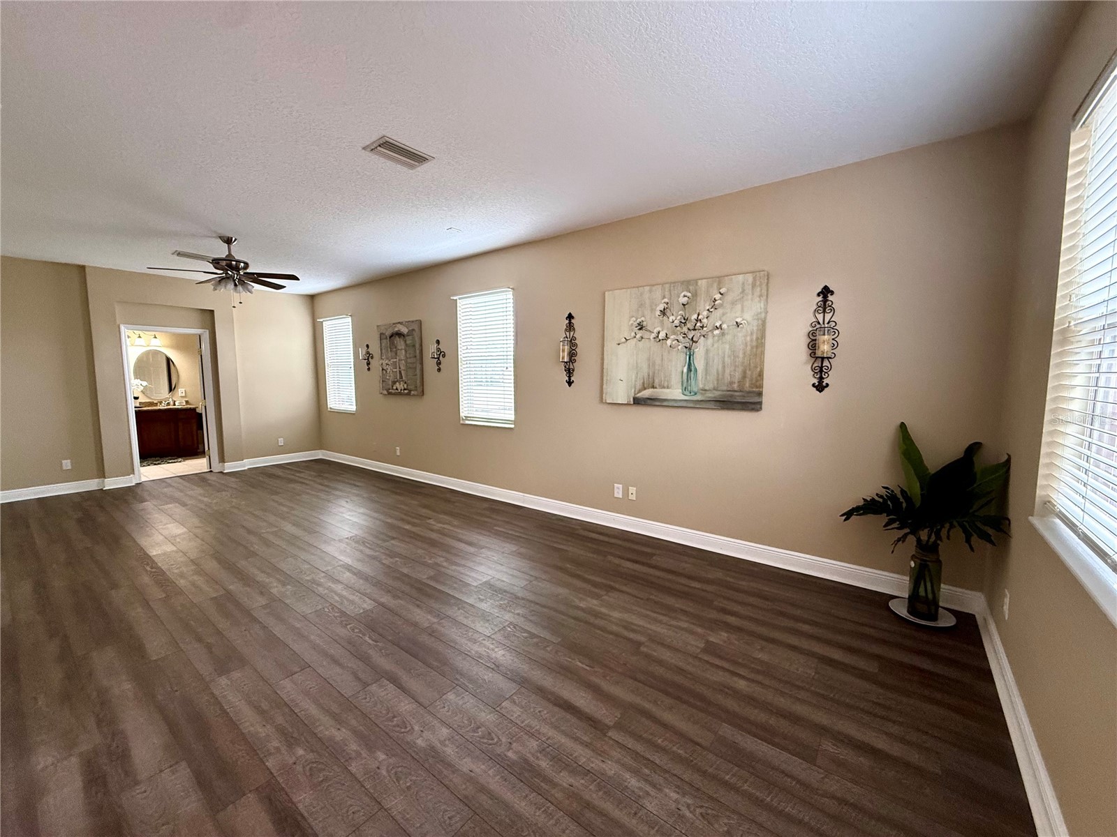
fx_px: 452
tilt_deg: -5.1
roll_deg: +0.0
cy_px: 418
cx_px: 558
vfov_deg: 85.7
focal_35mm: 14
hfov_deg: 102.1
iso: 320
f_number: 2.2
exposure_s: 1/99
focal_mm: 2.22
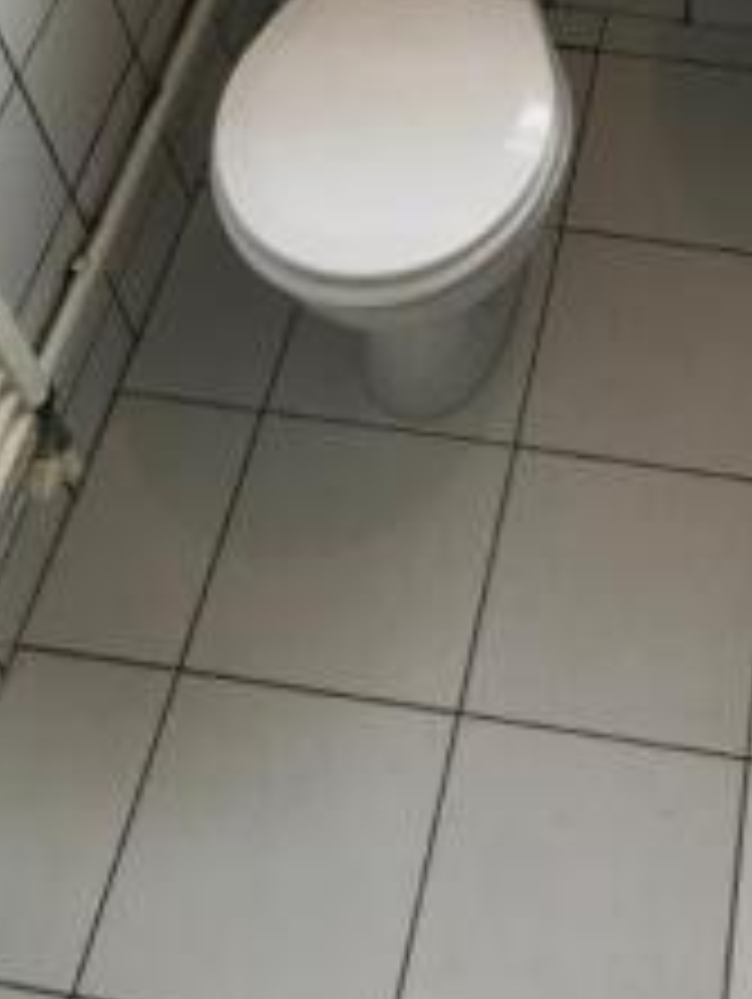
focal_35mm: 55
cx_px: 630
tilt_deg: -48.1
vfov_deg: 32.5
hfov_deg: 26.0
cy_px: 29
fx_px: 1590
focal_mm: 3.99
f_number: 1.8
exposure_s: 1/33
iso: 32
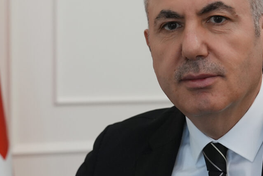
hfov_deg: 18.2
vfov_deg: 12.2
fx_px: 818
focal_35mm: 112
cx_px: 178
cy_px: 93
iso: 1600
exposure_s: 1/125
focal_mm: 56
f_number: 3.2
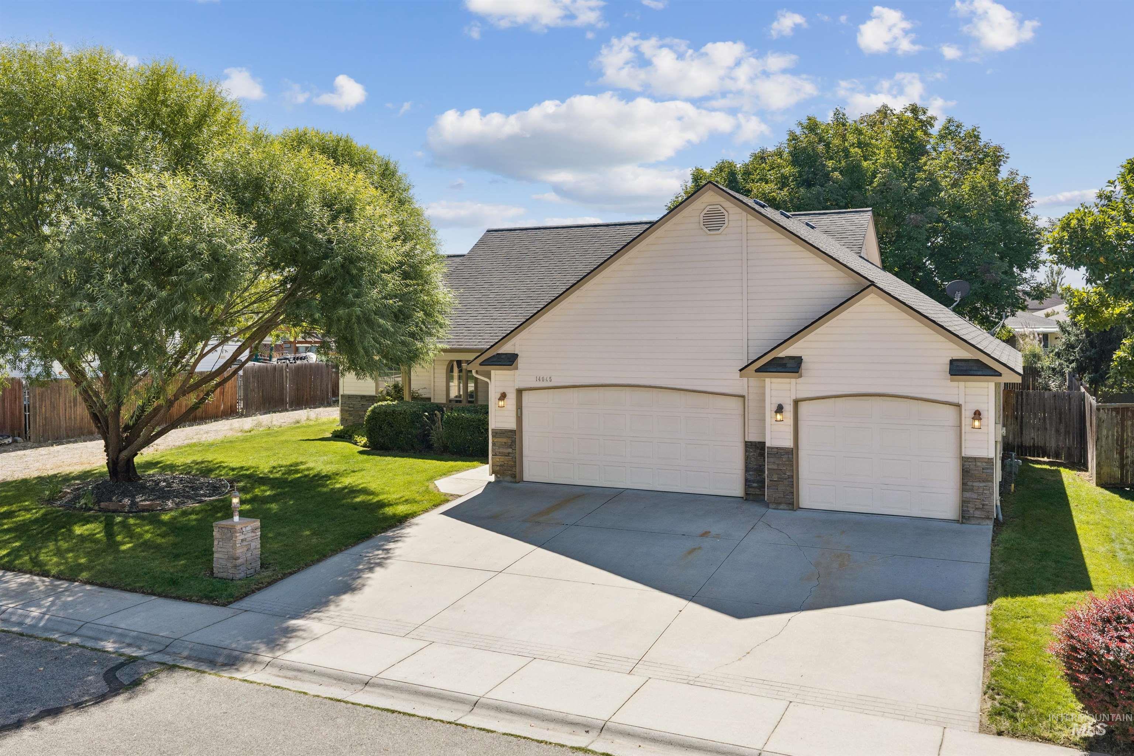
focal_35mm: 28
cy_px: 378
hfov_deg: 65.5
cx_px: 567
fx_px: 882
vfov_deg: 46.4
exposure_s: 1/160
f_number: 2.8
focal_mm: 14.4
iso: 320
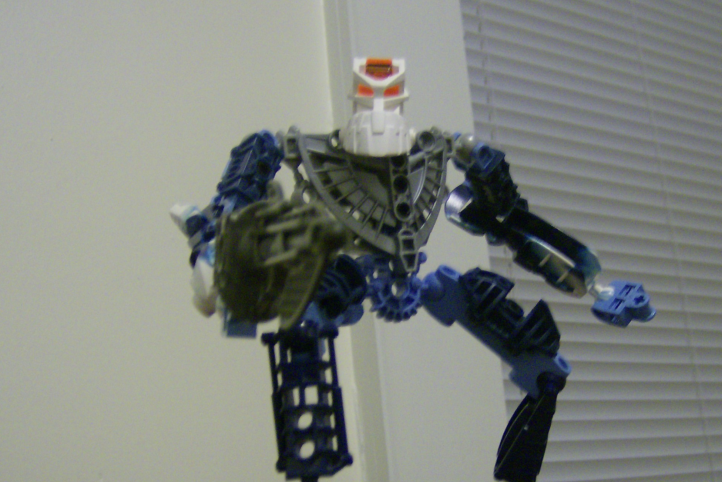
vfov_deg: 25.0
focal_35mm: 54
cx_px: 412
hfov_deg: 36.8
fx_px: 1083
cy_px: 311
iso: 200
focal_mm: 6
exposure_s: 1/4.25
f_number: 2.8
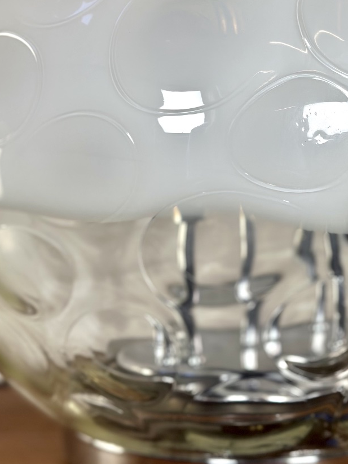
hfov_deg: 20.9
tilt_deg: +0.1
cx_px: 246
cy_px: 160
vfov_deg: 27.6
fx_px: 939
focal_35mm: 70
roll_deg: +1.3
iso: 80
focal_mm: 6.86
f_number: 1.78
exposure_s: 1/341
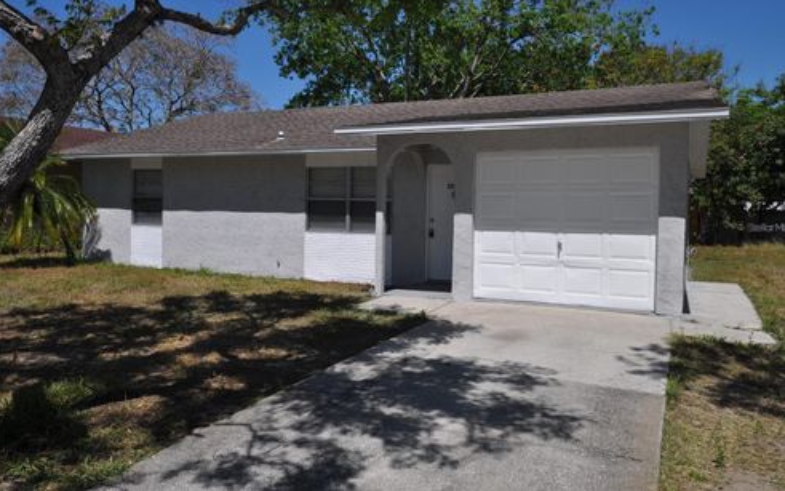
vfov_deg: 44.5
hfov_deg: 66.5
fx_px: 599
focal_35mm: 28
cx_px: 395
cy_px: 227
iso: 200
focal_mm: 18
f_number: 11
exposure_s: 1/500
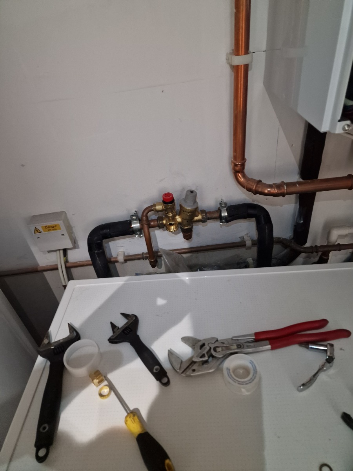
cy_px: 236
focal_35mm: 23
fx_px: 313
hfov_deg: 58.9
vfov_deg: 73.9
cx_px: 176
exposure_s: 1/26
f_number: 1.8
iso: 640
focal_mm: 6.4
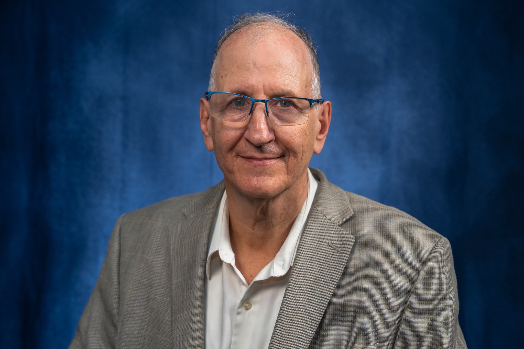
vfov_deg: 19.5
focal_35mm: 70
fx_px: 1019
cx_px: 262
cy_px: 174
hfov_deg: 28.8
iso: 1600
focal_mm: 70
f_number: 4
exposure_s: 1/160
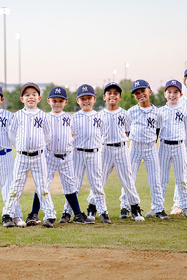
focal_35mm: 99
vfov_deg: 20.6
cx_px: 19
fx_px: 771
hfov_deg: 13.7
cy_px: 159
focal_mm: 50
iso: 1000
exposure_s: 1/500
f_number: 2
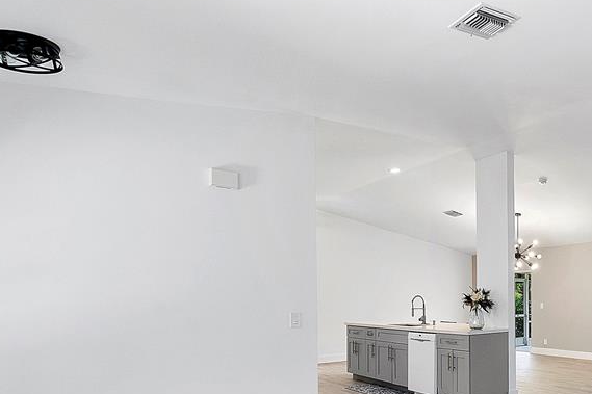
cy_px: 306
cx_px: 524
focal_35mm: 27
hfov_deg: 58.4
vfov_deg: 45.8
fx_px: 444
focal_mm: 10
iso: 250
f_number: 9
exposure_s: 1/15
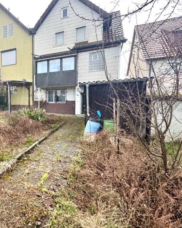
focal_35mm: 21
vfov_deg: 77.6
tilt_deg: -1.1
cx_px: 19
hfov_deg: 56.7
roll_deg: +0.3
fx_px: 141
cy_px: 109
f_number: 2.2
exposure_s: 1/99
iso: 125
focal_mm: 2.22
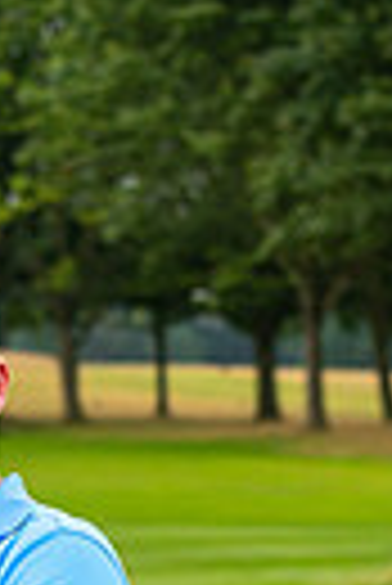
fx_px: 5066
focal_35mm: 311
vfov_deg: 6.5
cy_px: 819
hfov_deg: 4.3
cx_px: -784
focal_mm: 70
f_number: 5.6
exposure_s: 1/160
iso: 200
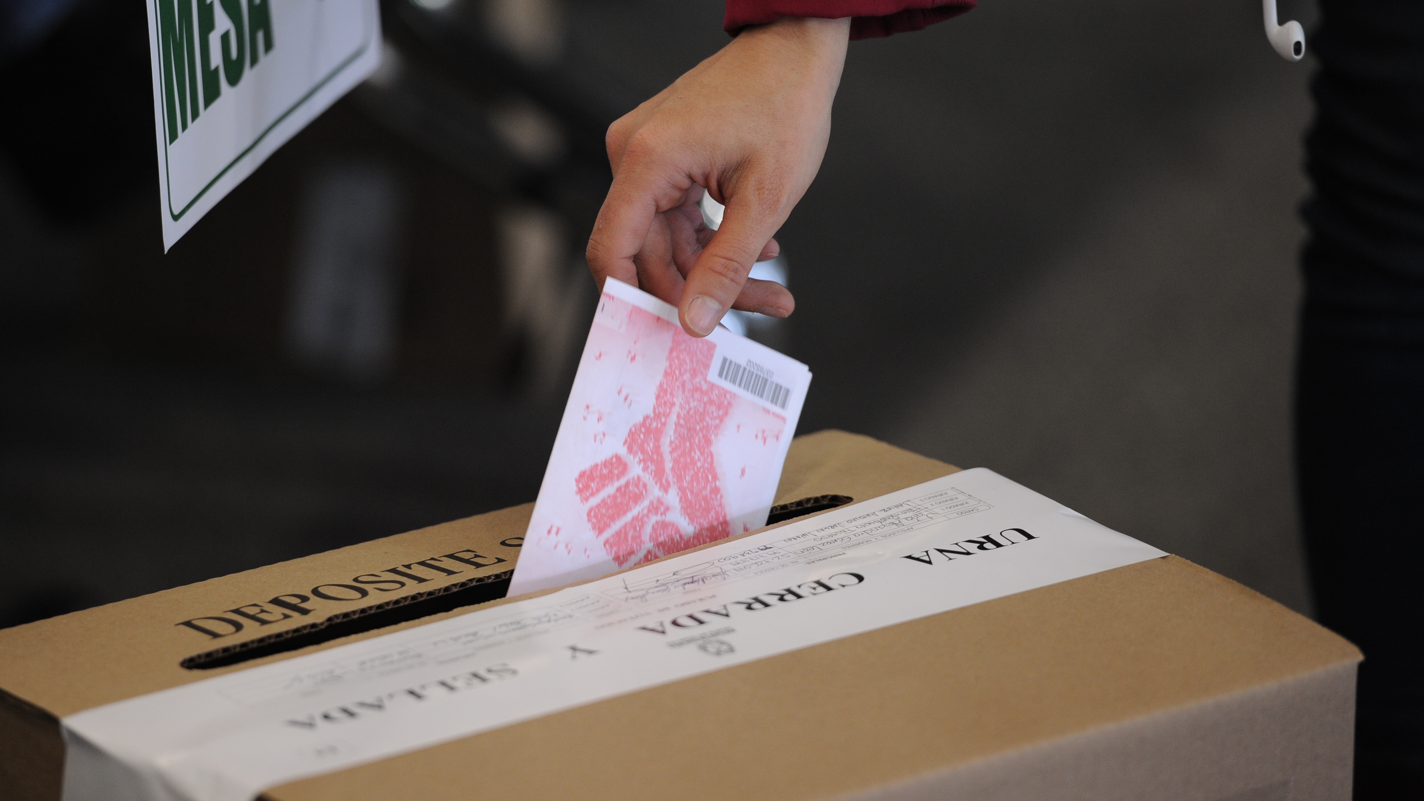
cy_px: 409
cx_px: 647
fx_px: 8949
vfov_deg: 5.1
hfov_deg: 9.1
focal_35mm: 237
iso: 1600
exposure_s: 1/320
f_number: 2.8
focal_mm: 200
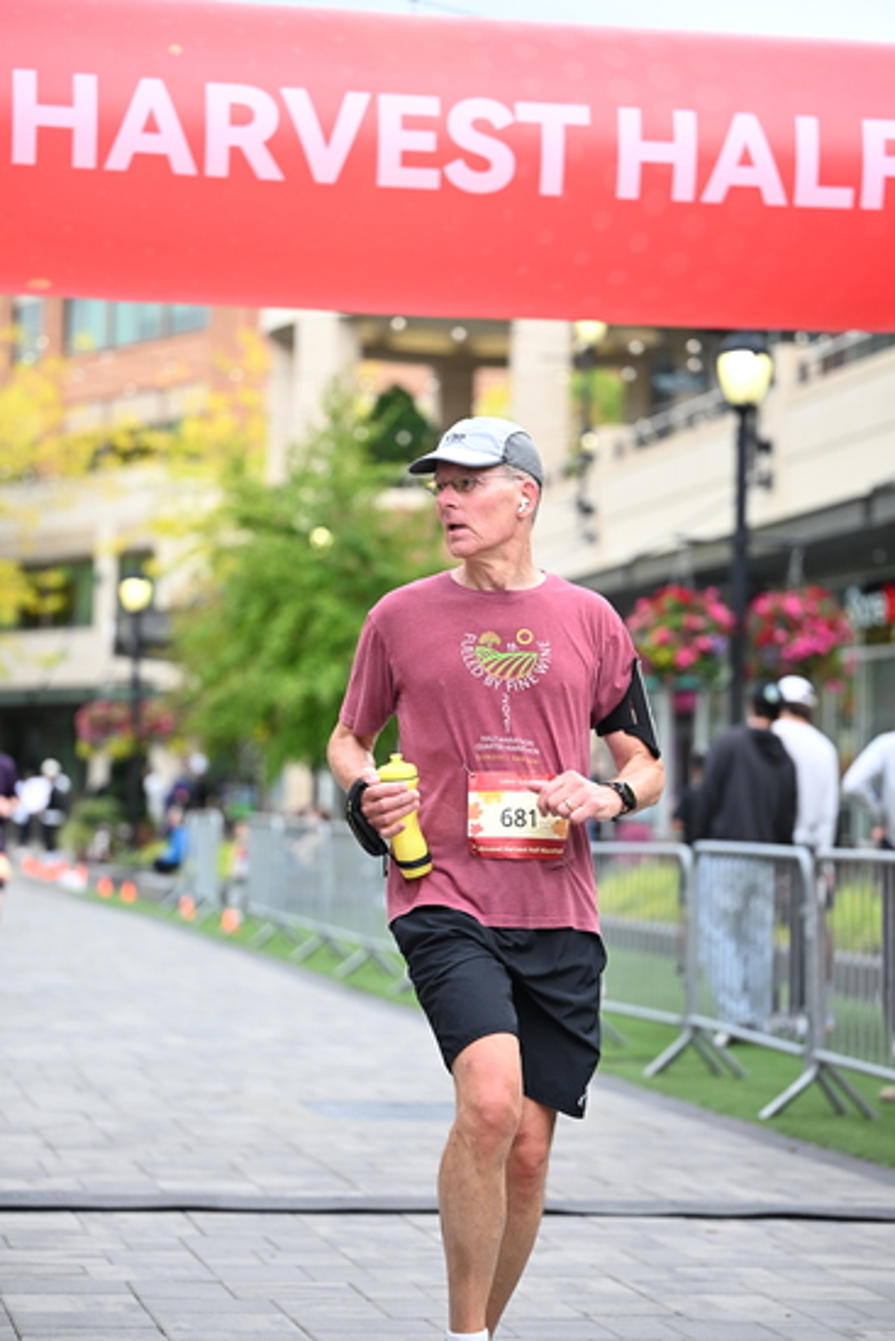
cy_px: 670
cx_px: 448
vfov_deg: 22.1
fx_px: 3428
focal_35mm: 92
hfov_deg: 14.9
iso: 640
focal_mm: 92
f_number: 2.8
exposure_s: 1/1250
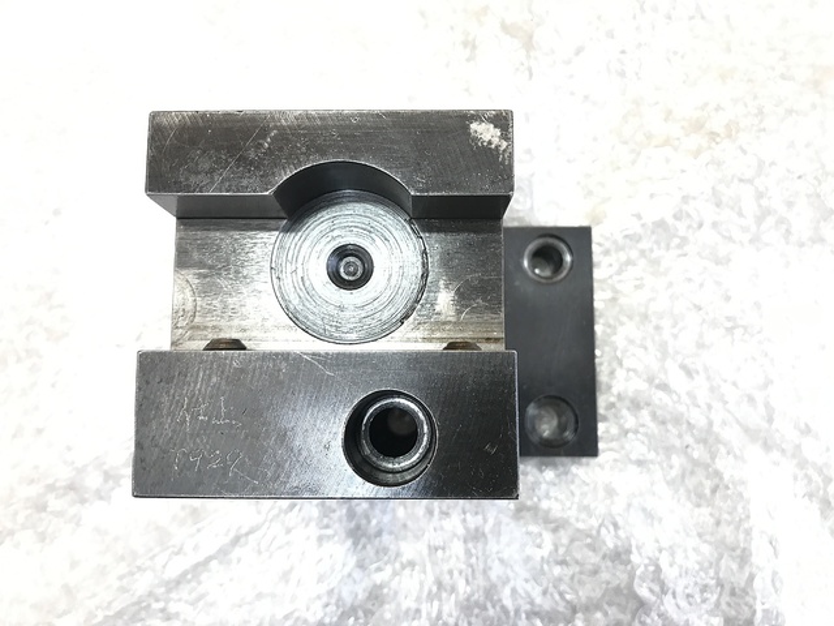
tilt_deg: -87.5
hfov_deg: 63.4
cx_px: 417
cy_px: 313
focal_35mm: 28
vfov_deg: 49.7
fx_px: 675
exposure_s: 1/25
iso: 40
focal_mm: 3.99
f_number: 1.8
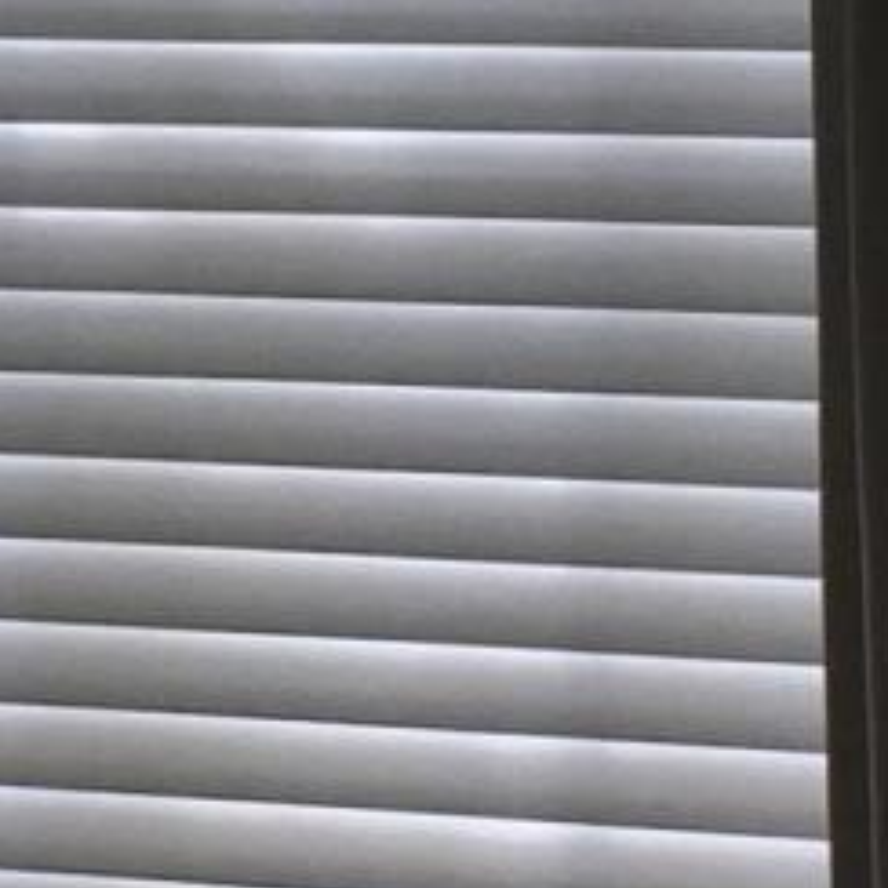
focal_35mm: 210
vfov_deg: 8.3
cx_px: -18
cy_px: 197
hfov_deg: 8.3
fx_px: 6095
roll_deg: -0.4
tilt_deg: -3.9
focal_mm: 4.15
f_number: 2.2
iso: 40
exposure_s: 1/60
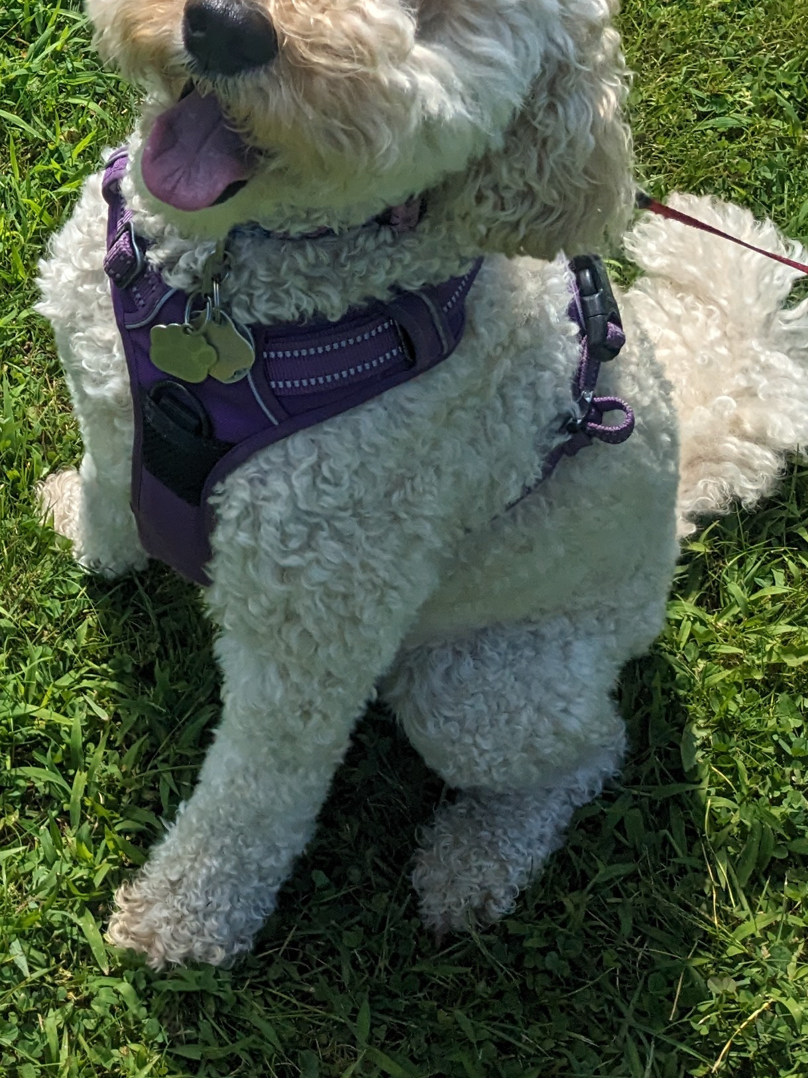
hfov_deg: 20.5
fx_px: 2085
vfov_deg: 27.0
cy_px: -57
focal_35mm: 67
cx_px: -164
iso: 63
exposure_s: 1/2924
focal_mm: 4.38
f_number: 1.73
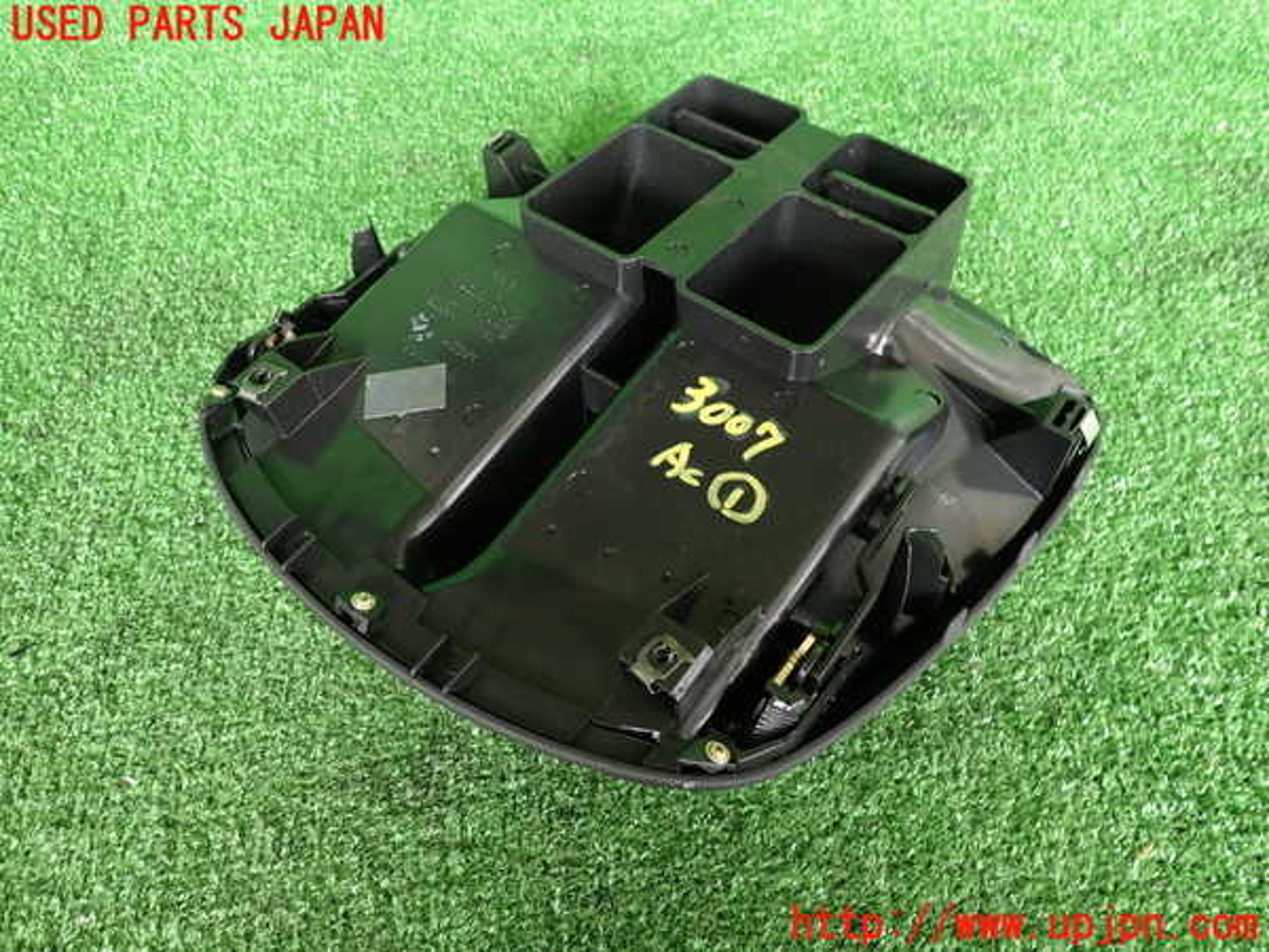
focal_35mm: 25
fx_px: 916
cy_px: 476
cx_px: 634
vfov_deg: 54.9
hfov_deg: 69.4
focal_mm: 4.5
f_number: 2
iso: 200
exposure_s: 1/60
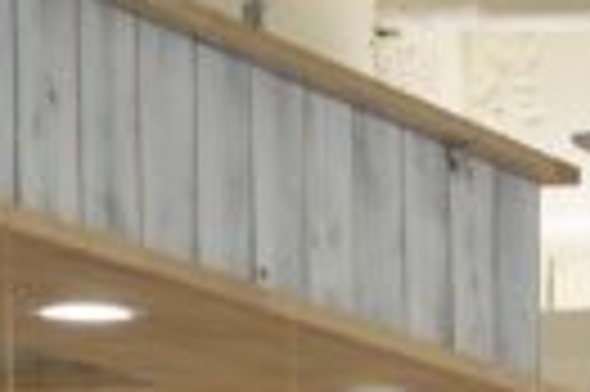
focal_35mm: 384
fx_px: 6285
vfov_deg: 3.5
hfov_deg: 5.2
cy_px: 1318
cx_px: 1306
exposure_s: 1/160
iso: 800
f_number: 5.6
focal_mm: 49
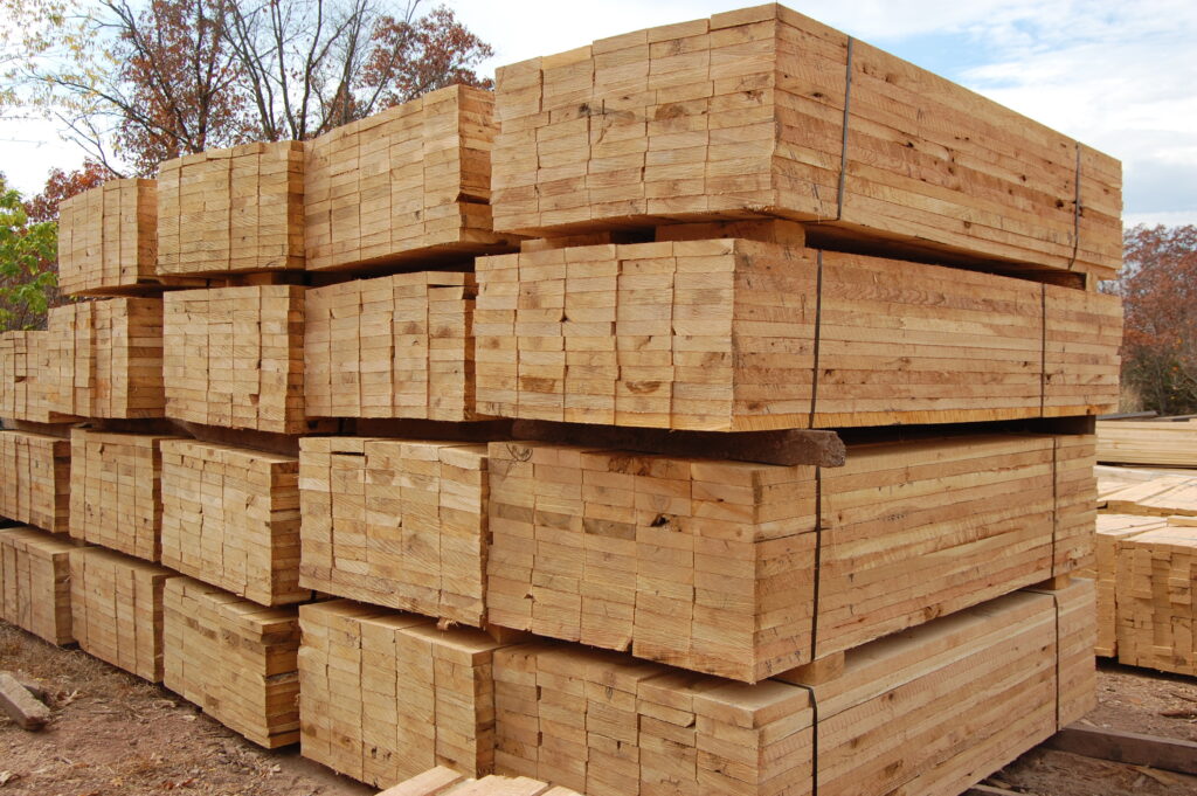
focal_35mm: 34
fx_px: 1146
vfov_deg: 38.3
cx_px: 598
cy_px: 398
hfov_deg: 55.1
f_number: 8
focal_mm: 23
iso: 200
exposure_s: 1/250
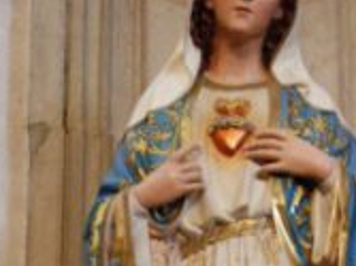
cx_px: 259
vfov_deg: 13.5
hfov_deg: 18.8
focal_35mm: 104
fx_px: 1069
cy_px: 377
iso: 2000
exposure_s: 1/60
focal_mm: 24
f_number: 4
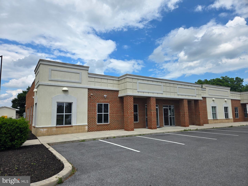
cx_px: 124
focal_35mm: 23
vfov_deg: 58.9
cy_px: 93
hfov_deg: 73.9
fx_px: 165
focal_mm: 5.4
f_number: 1.8
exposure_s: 1/2510
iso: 25
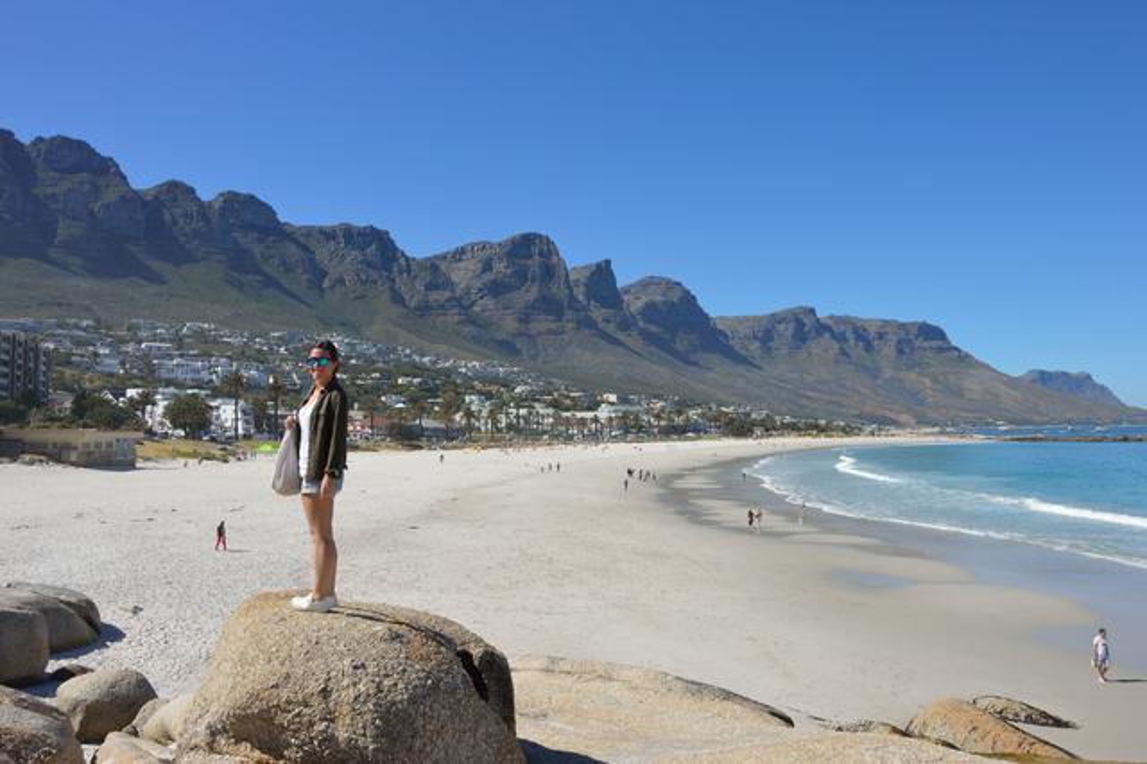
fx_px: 860
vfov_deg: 47.9
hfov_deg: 67.4
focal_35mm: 27
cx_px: 574
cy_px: 382
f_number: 8
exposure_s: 1/320
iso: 100
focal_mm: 18
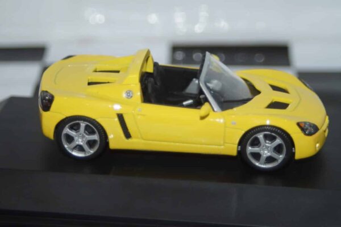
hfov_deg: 17.1
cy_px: 114
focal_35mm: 120
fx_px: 1137
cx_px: 170
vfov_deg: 11.4
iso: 200
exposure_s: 1/60
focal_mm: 80
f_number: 5.6
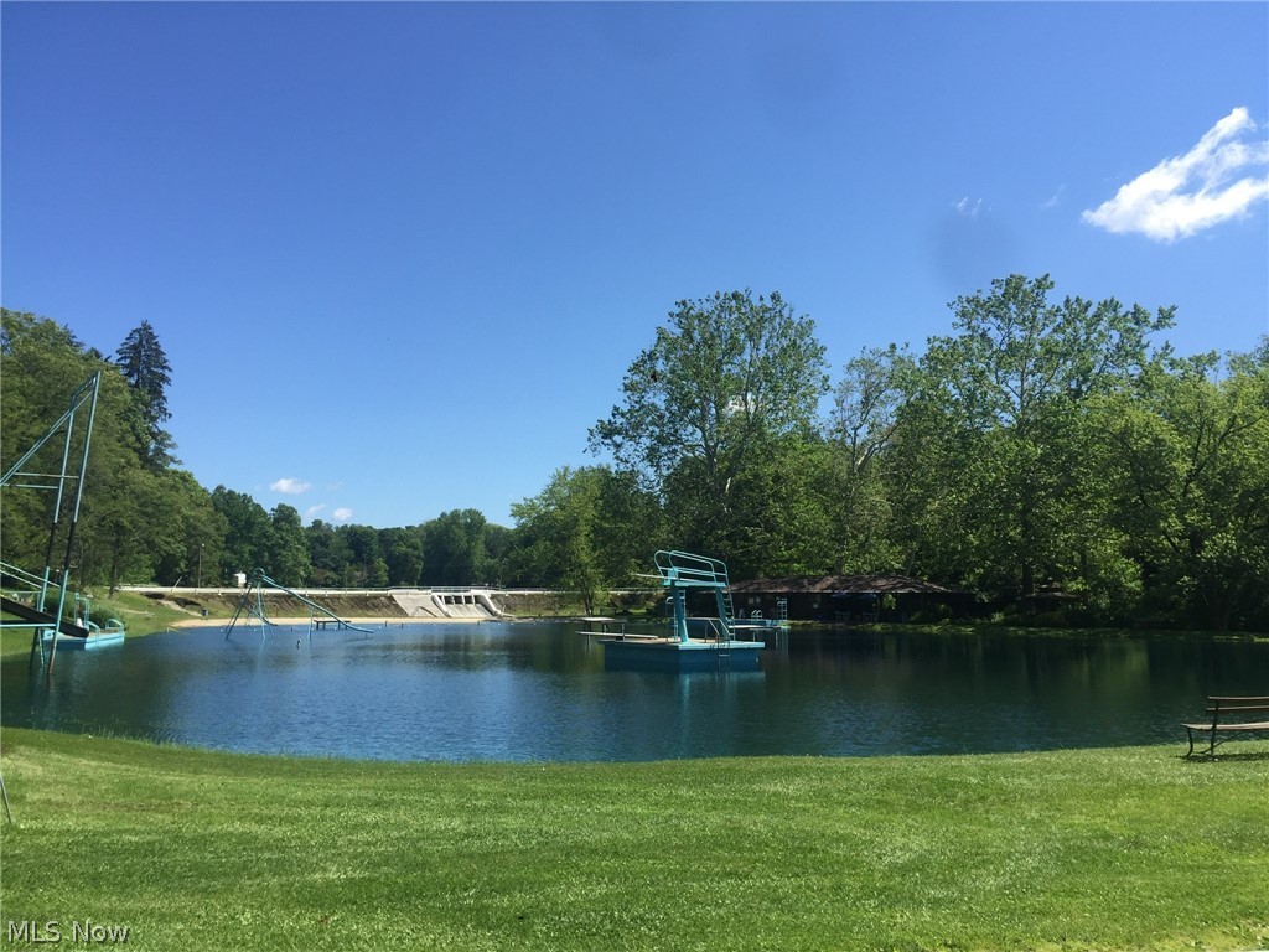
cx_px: 634
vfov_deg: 48.2
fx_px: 1063
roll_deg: -0.6
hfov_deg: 61.7
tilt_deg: +6.4
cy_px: 476
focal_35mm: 29
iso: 32
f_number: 2.2
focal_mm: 4.15
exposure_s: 1/1412
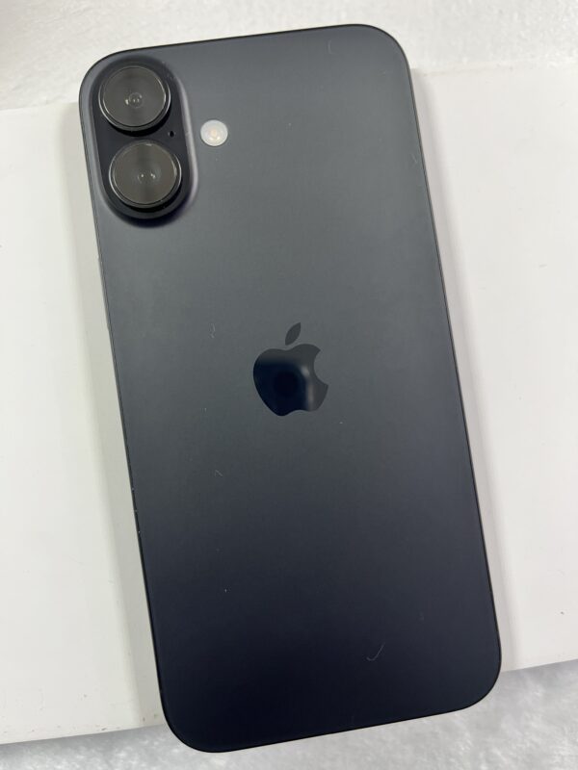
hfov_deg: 53.1
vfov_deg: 67.3
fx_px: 579
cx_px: 289
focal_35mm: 26
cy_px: 385
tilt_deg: -87.5
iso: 100
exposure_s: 1/60
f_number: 1.6
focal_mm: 5.1
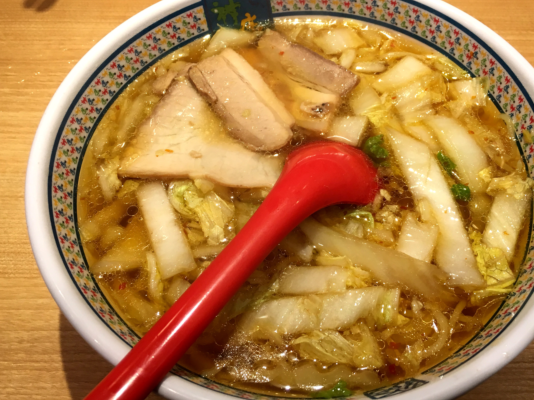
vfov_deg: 39.7
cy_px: 200
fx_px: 555
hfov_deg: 51.2
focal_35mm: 36
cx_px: 303
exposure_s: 1/30
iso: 32
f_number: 2.2
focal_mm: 4.15
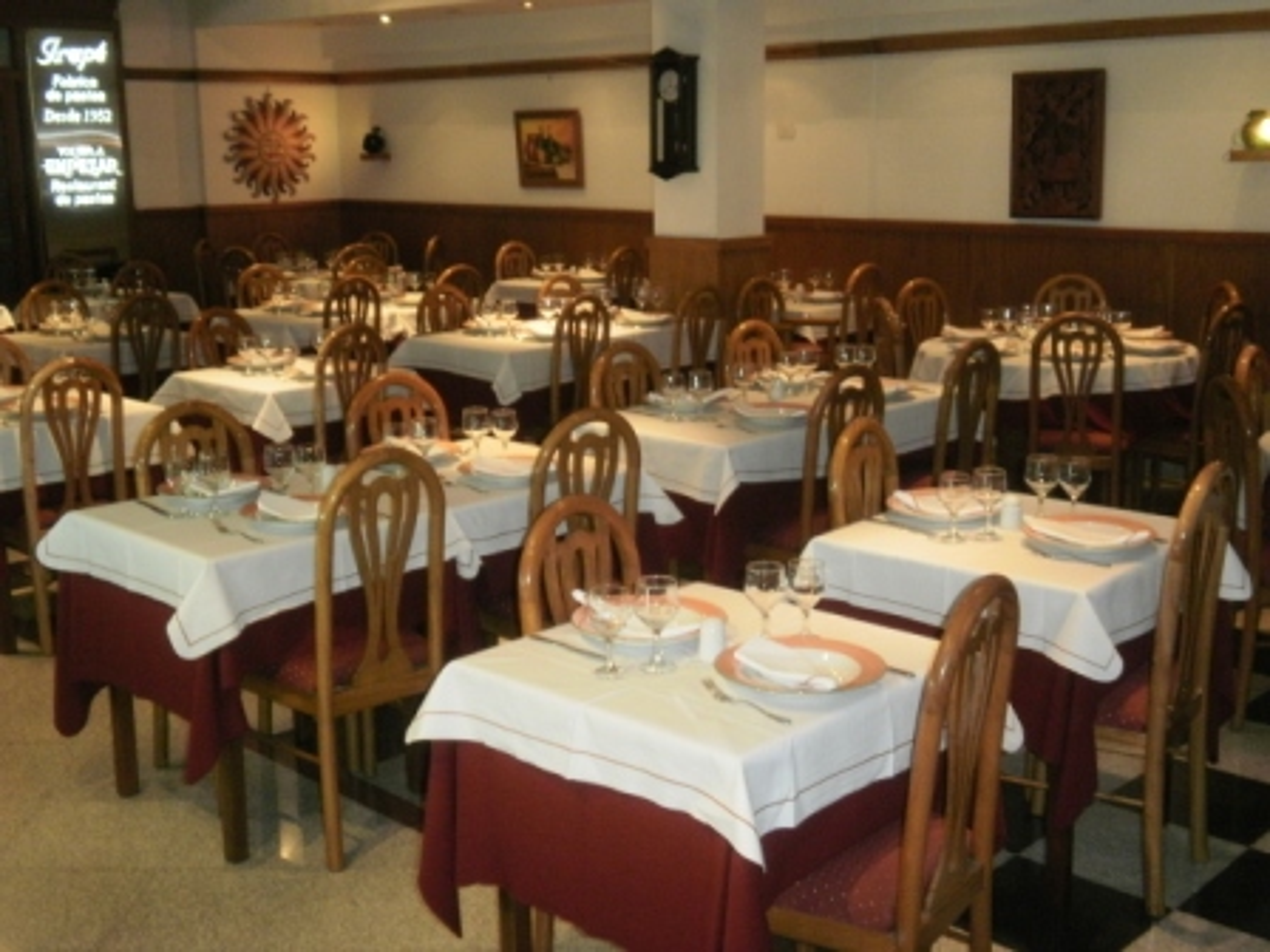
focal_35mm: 43
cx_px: 635
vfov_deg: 33.6
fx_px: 1578
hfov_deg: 43.9
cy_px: 476
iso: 320
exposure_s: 1/40
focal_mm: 7.61
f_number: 3.4
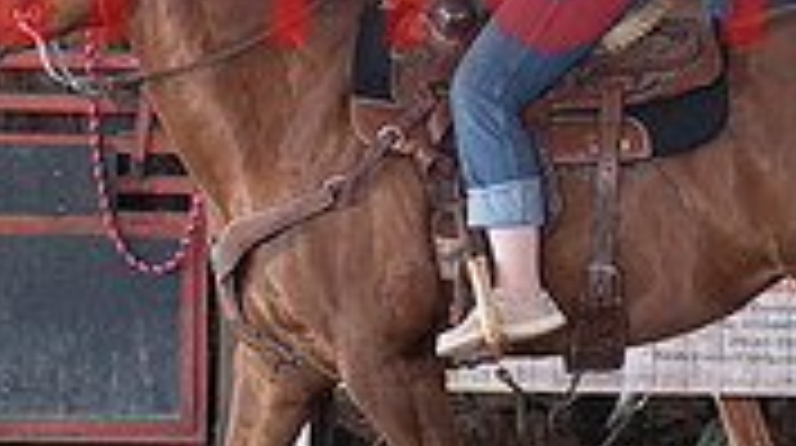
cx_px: 531
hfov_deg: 7.9
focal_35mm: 275
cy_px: -101
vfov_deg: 4.4
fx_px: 5796
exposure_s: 1/640
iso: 1000
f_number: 3.5
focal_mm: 80
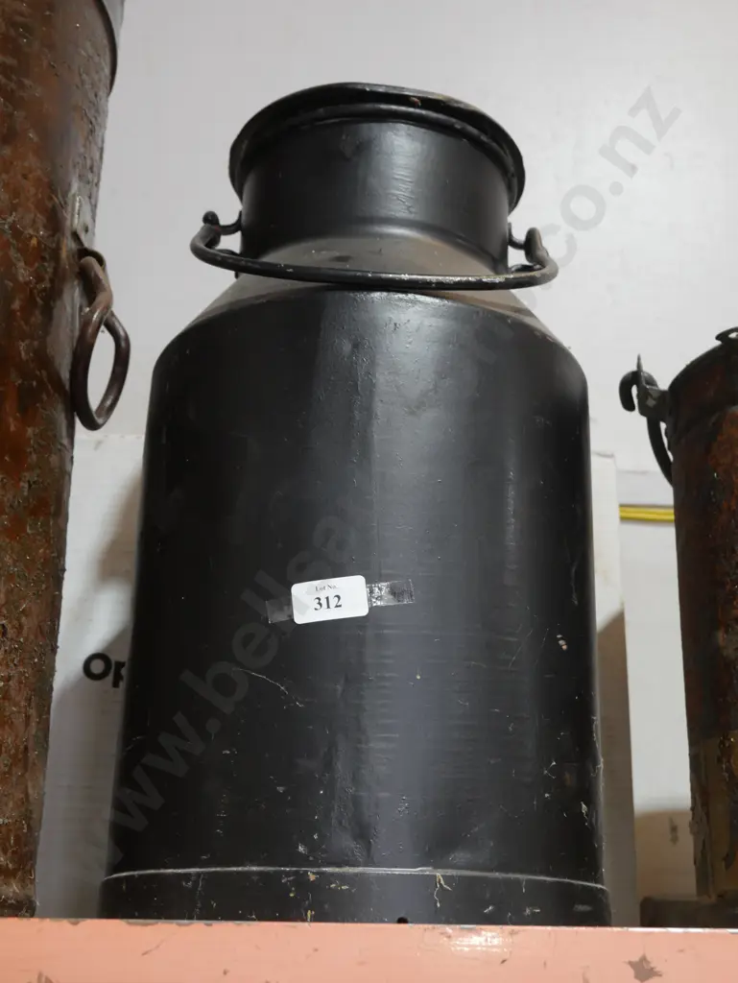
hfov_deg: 30.3
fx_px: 1363
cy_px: 492
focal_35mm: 48
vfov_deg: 39.6
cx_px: 369
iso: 1000
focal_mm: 24
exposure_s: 1/60
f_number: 5.2
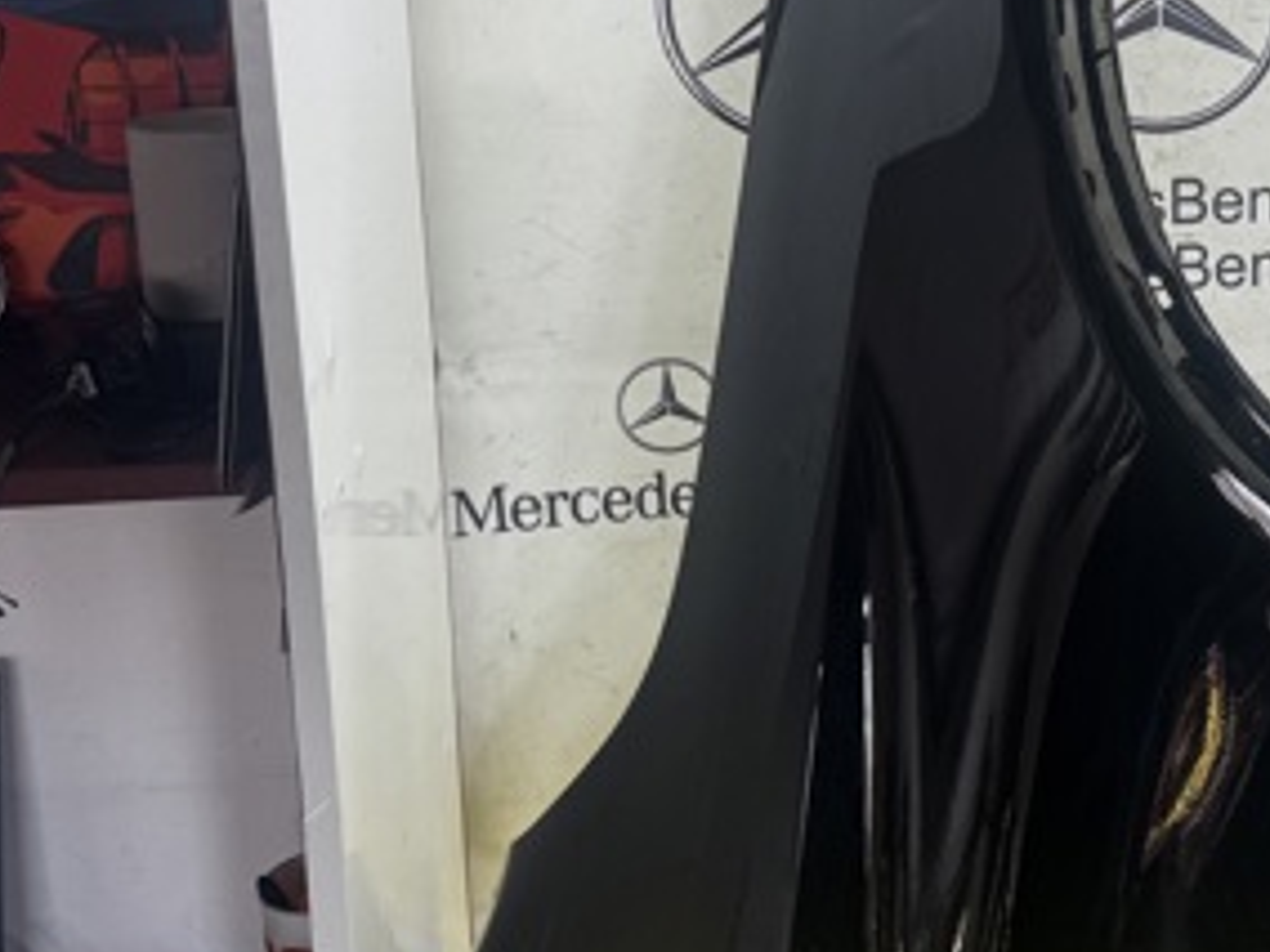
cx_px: 1261
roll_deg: -1.2
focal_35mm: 54
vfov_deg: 26.8
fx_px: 1981
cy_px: 286
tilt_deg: -14.3
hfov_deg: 32.7
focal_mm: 6.76
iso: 50
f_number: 1.78
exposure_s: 1/121
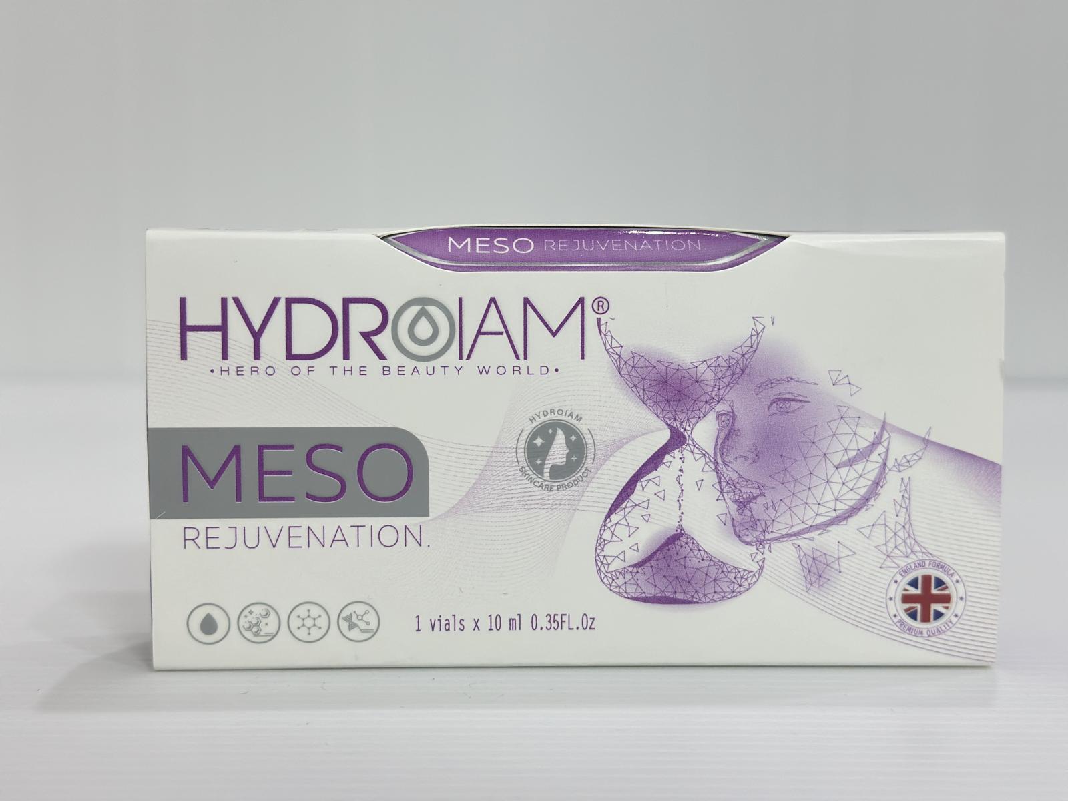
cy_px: 400
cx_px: 534
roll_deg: +0.0
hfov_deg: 39.7
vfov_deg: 30.3
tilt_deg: -4.9
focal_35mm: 48
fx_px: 1481
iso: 200
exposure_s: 1/100
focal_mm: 6.86
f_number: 1.78
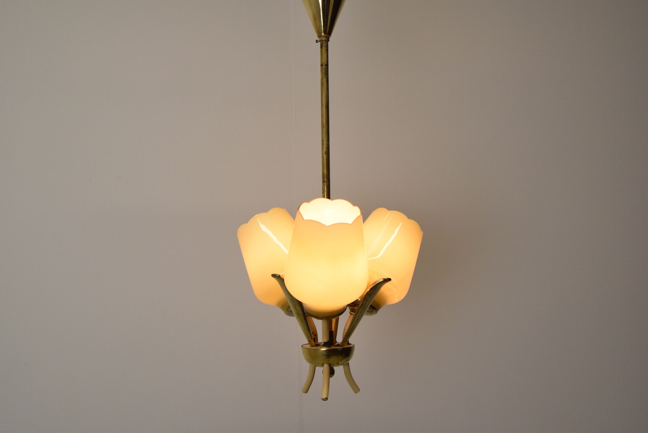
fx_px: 703
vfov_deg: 34.3
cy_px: 216
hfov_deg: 49.5
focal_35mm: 39
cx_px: 324
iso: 1600
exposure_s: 1/320
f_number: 9
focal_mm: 26
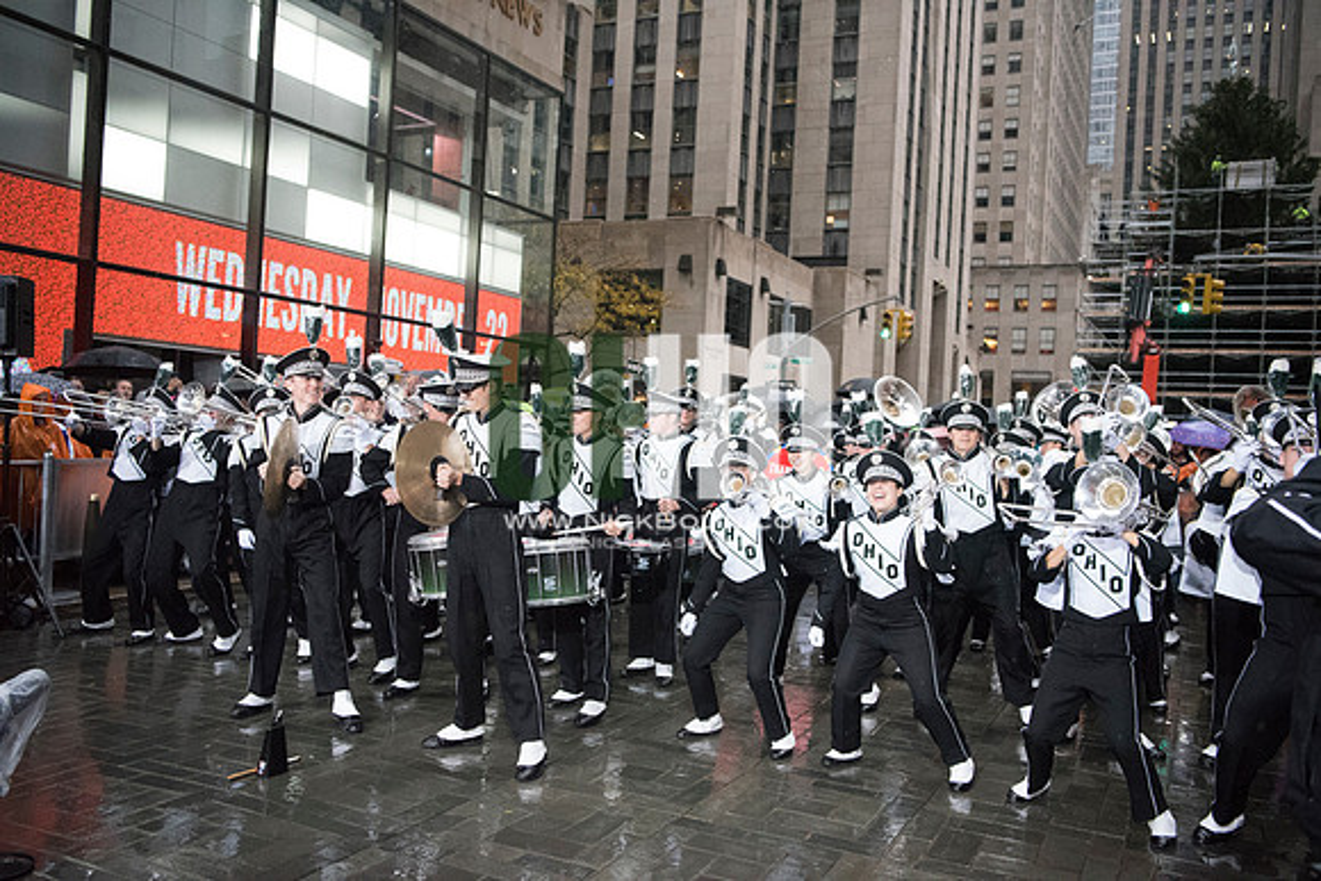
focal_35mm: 32
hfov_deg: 58.7
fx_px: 1174
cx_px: 660
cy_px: 440
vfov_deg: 41.1
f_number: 2.8
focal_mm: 32
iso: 10000
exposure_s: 1/2500
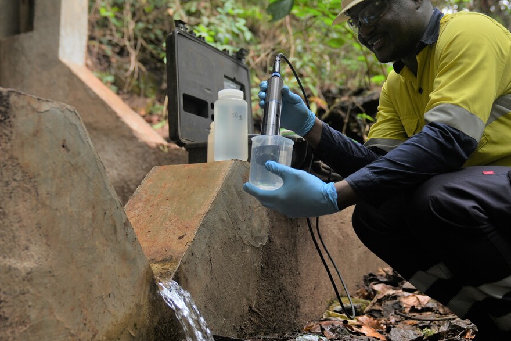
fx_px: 639
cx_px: 315
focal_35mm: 45
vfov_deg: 29.9
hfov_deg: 43.3
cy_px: 157
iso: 160
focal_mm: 33
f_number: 2.8
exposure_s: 1/200
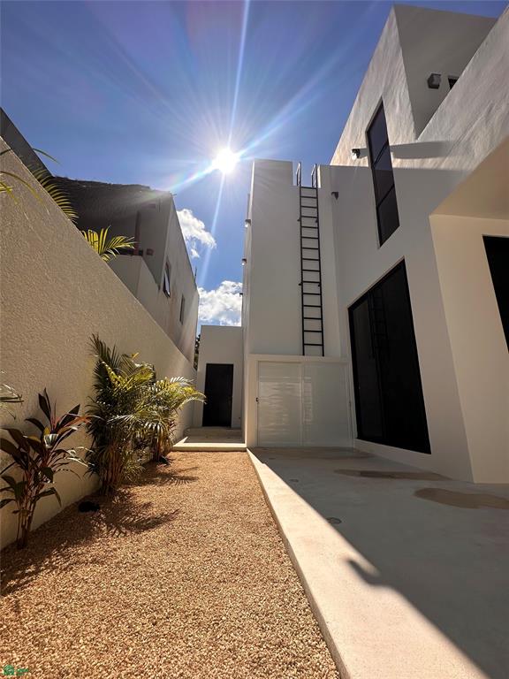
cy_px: 340
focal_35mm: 14
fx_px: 274
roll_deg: -1.7
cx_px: 254
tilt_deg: +14.9
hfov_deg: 85.7
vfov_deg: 102.1
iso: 50
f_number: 2.2
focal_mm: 2.22
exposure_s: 1/4292
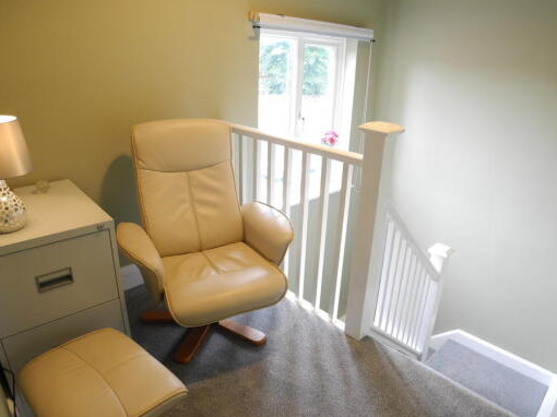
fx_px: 515
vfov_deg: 44.1
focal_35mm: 32
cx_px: 307
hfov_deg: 56.7
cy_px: 198
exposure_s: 1/30
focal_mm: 6
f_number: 2.8
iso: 198
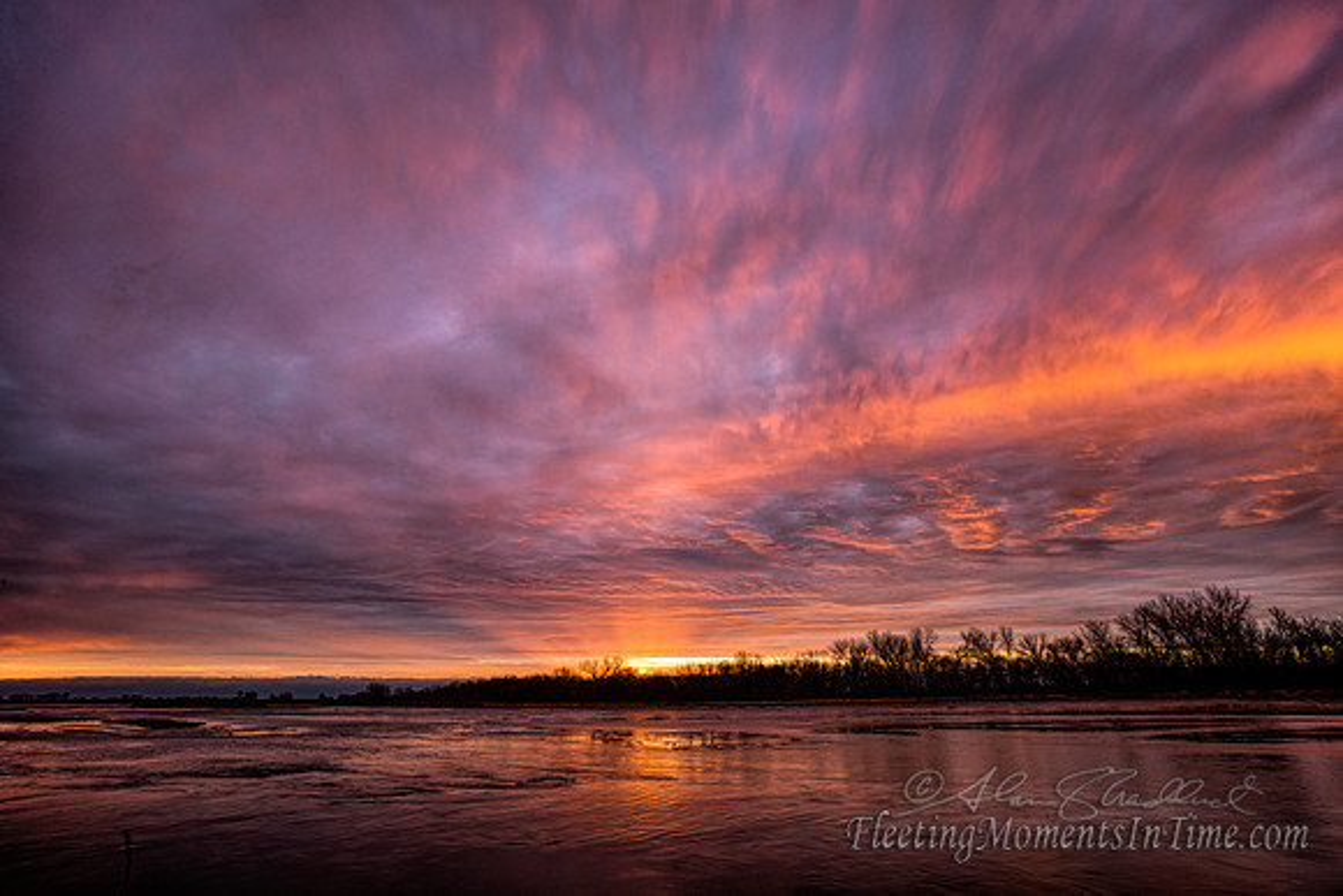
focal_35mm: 16
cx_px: 672
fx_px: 597
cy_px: 448
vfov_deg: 73.8
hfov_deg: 96.7
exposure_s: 1/3
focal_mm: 16
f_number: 16
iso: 100
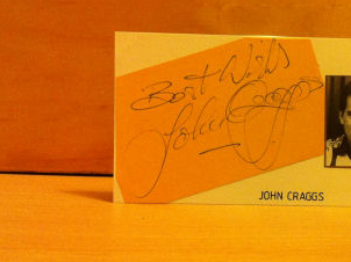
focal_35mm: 58
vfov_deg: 25.2
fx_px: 588
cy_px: 137
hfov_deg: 32.3
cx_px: 282
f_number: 2.8
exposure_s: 1/17
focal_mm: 3.85
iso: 250
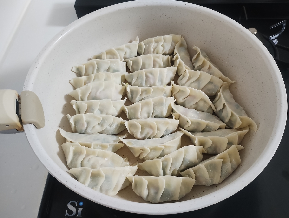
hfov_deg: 63.4
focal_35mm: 28
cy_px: 109
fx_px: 234
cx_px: 144
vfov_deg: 49.9
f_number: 1.8
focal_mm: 4.27
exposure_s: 1/30
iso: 1706
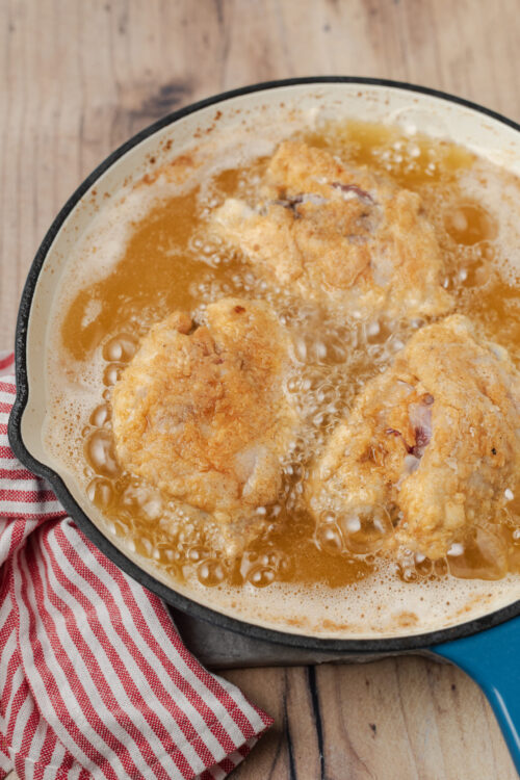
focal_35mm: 50
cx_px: 260
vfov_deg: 39.6
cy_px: 390
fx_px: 1083
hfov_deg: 27.0
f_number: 5
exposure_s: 1/50
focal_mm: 50
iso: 320
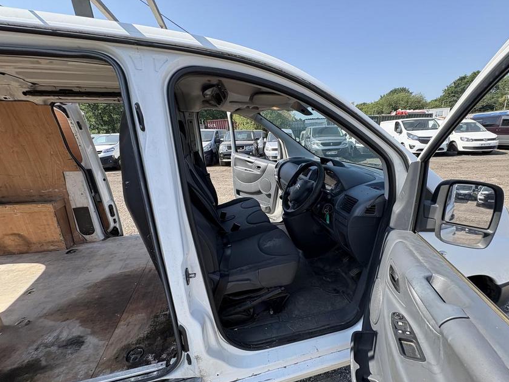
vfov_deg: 81.7
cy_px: 202
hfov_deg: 98.0
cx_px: 272
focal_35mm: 15
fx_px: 221
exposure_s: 1/508
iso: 64
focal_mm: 2.22
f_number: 2.2
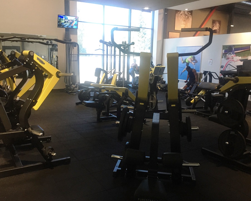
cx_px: 125
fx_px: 238
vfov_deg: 45.8
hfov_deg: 55.7
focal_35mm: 32
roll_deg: -2.2
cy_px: 102
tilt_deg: -9.7
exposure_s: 1/33
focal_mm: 4.15
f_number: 2.2
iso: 80
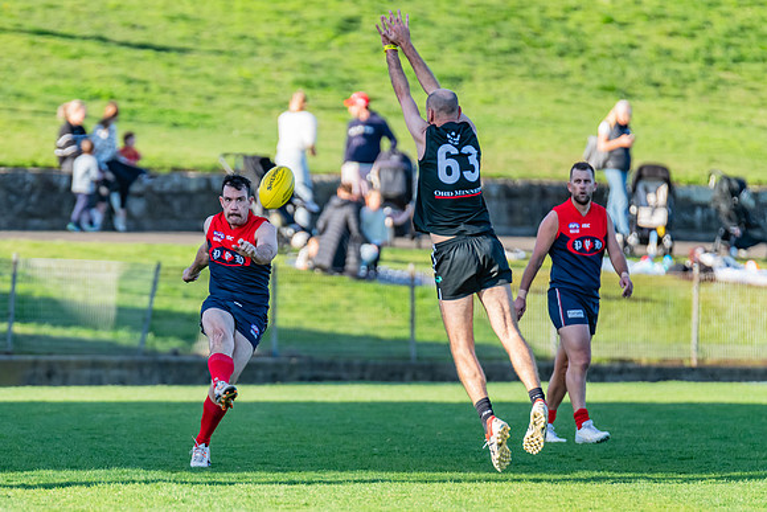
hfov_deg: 4.3
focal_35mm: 484
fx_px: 10312
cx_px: 211
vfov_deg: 2.8
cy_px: 331
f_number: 4
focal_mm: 330
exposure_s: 1/1600
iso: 800
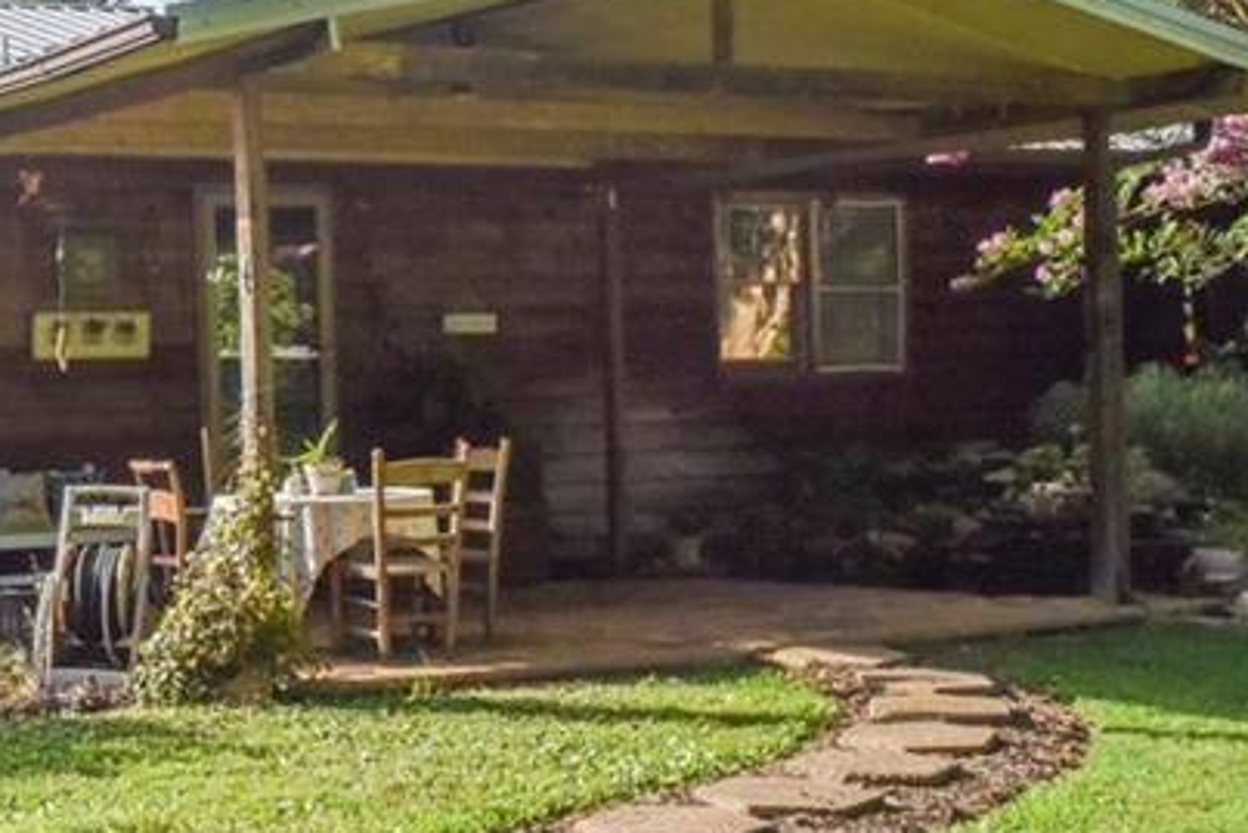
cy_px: 420
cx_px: -307
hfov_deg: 28.1
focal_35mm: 61
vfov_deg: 22.3
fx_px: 2115
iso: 1250
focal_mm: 24
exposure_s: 1/400
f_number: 10
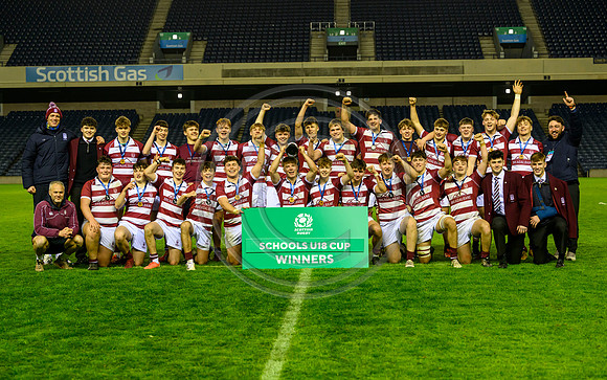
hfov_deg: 28.0
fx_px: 1219
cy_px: 202
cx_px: 298
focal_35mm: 74
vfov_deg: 17.7
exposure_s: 1/800
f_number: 4
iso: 3200
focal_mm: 70
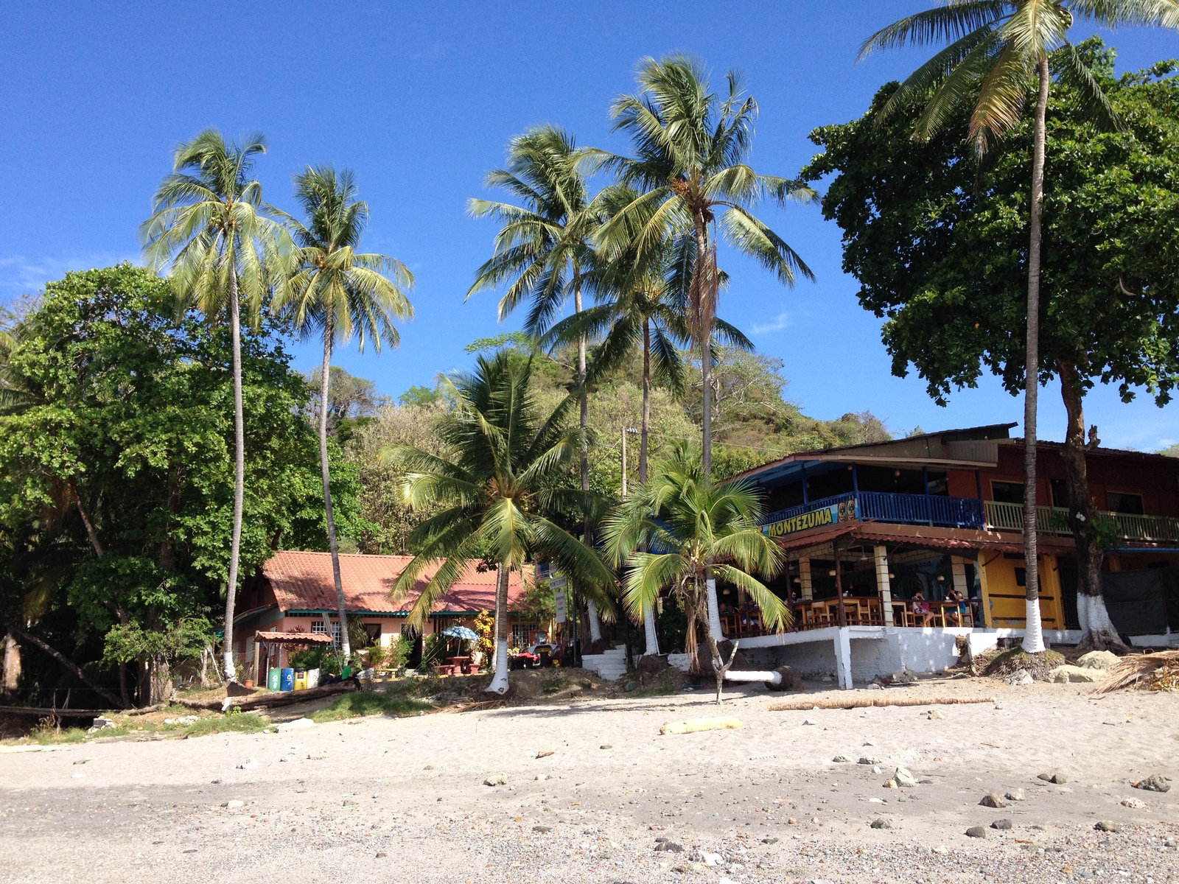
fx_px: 1192
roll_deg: +1.6
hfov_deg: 52.6
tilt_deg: +11.2
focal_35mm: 35
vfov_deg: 40.7
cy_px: 442
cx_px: 590
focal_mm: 4.28
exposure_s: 1/1082
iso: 50
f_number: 2.4
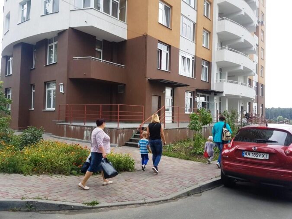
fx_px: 219
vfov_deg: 53.0
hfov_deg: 67.3
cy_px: 110
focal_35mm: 26
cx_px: 146
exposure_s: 1/486
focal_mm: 4.2
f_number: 1.7
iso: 40
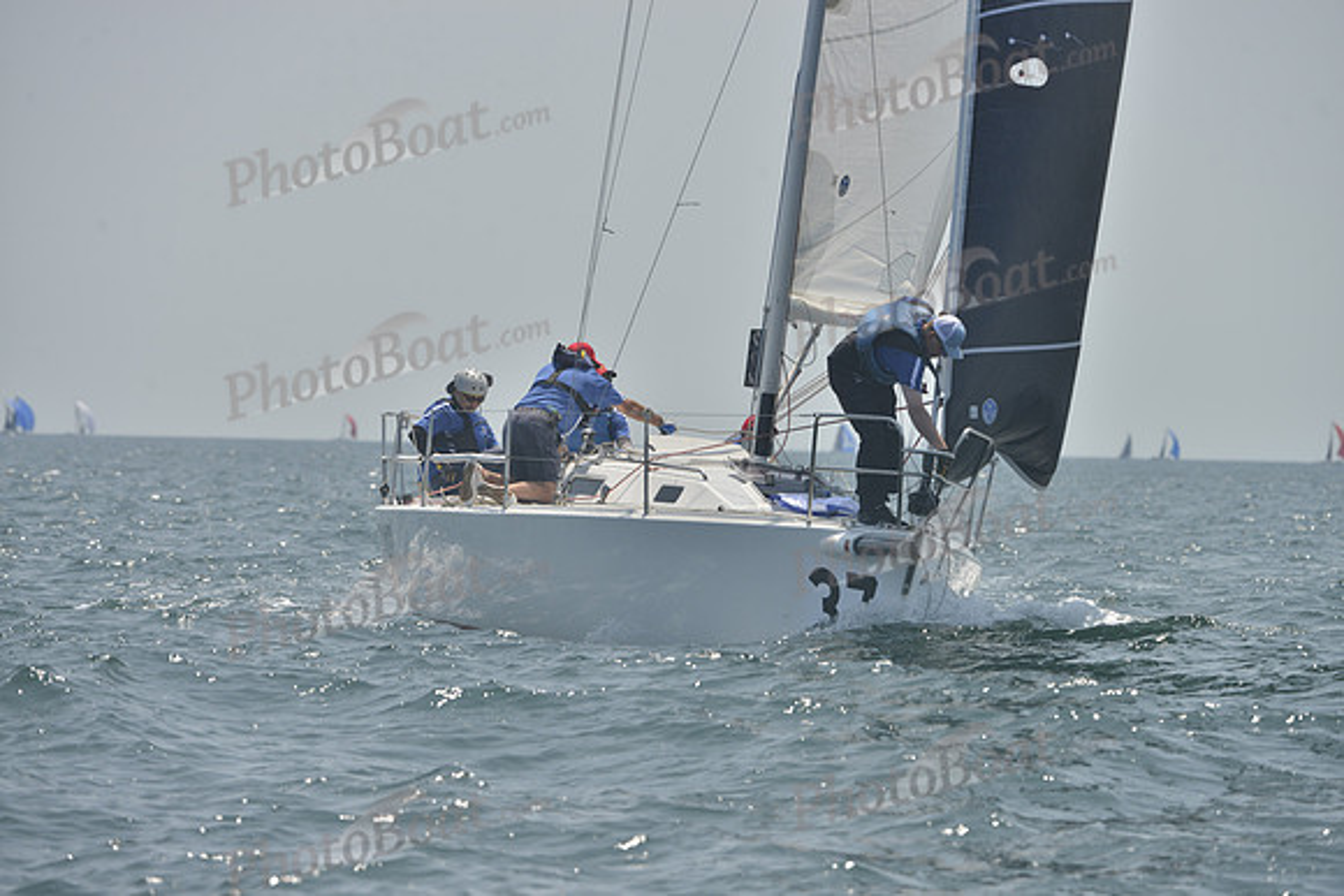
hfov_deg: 8.6
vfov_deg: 5.7
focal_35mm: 240
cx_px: 672
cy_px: 448
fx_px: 8962
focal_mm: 240
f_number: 8
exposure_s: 1/1250
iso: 280
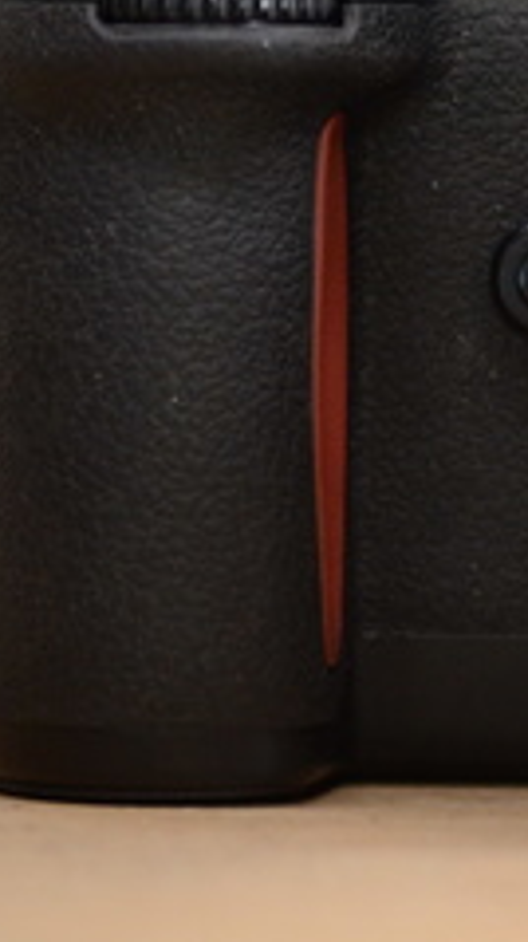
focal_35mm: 260
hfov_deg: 4.6
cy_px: 97
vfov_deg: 8.3
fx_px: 6487
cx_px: 969
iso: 1250
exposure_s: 1/200
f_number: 2.2
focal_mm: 60
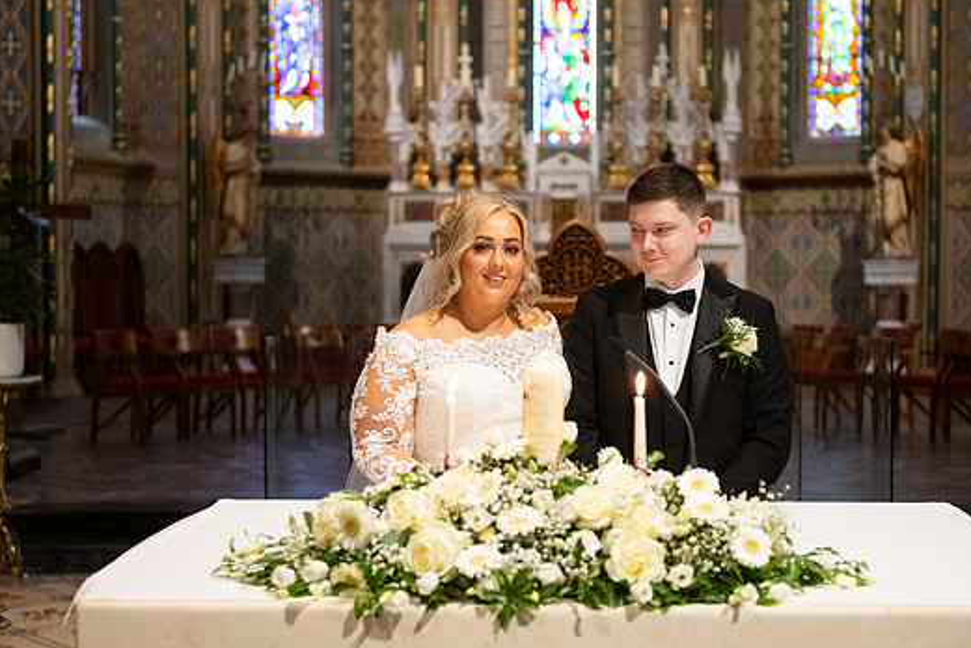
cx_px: 507
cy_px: 312
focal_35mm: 69
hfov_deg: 29.2
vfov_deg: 19.8
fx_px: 1862
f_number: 3.5
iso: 1250
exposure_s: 1/160
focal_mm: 62
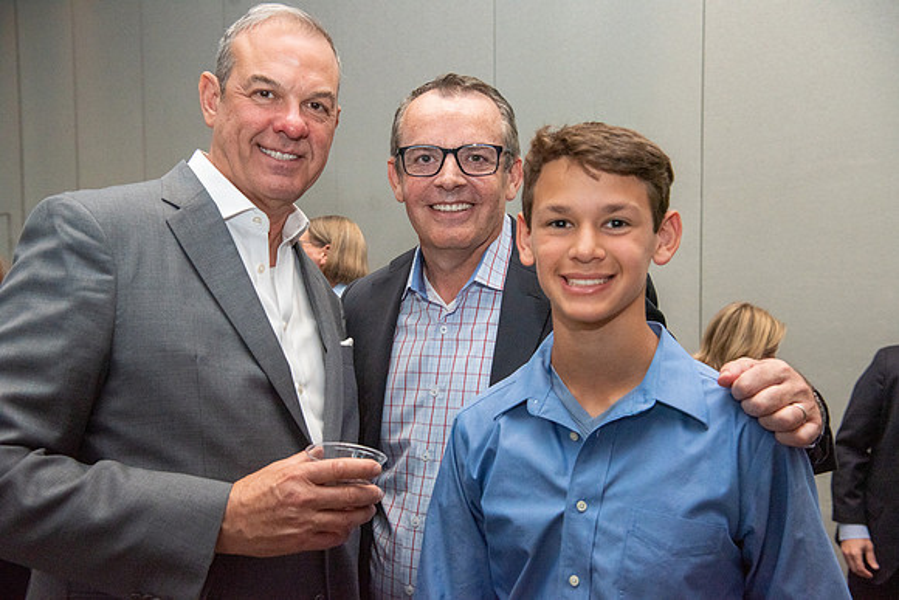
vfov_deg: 33.4
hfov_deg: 48.4
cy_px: 300
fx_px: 999
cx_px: 450
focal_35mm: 40
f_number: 5.6
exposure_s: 1/250
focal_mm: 40
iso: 1600
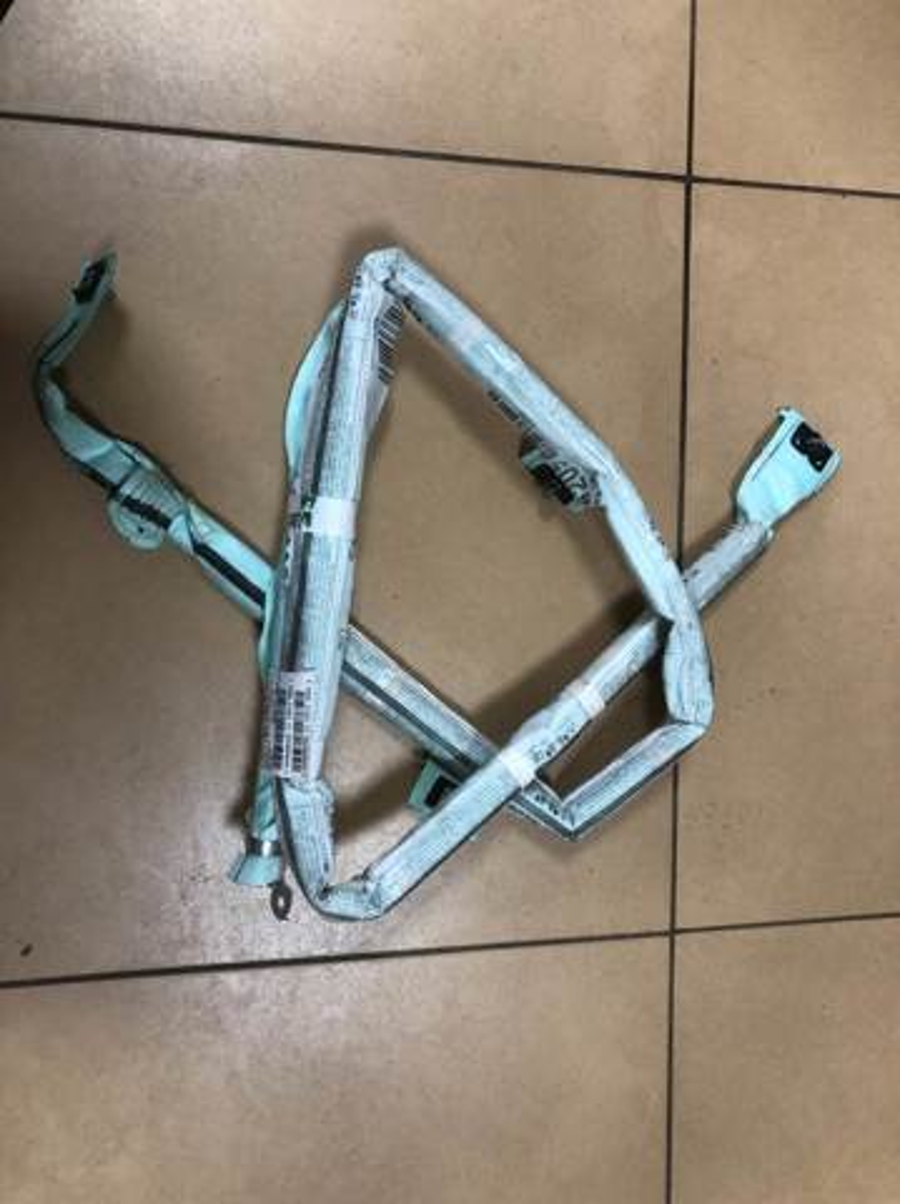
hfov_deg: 49.7
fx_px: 972
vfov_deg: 63.5
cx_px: 450
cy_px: 602
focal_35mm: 28
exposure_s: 1/20
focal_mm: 4
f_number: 1.8
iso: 40
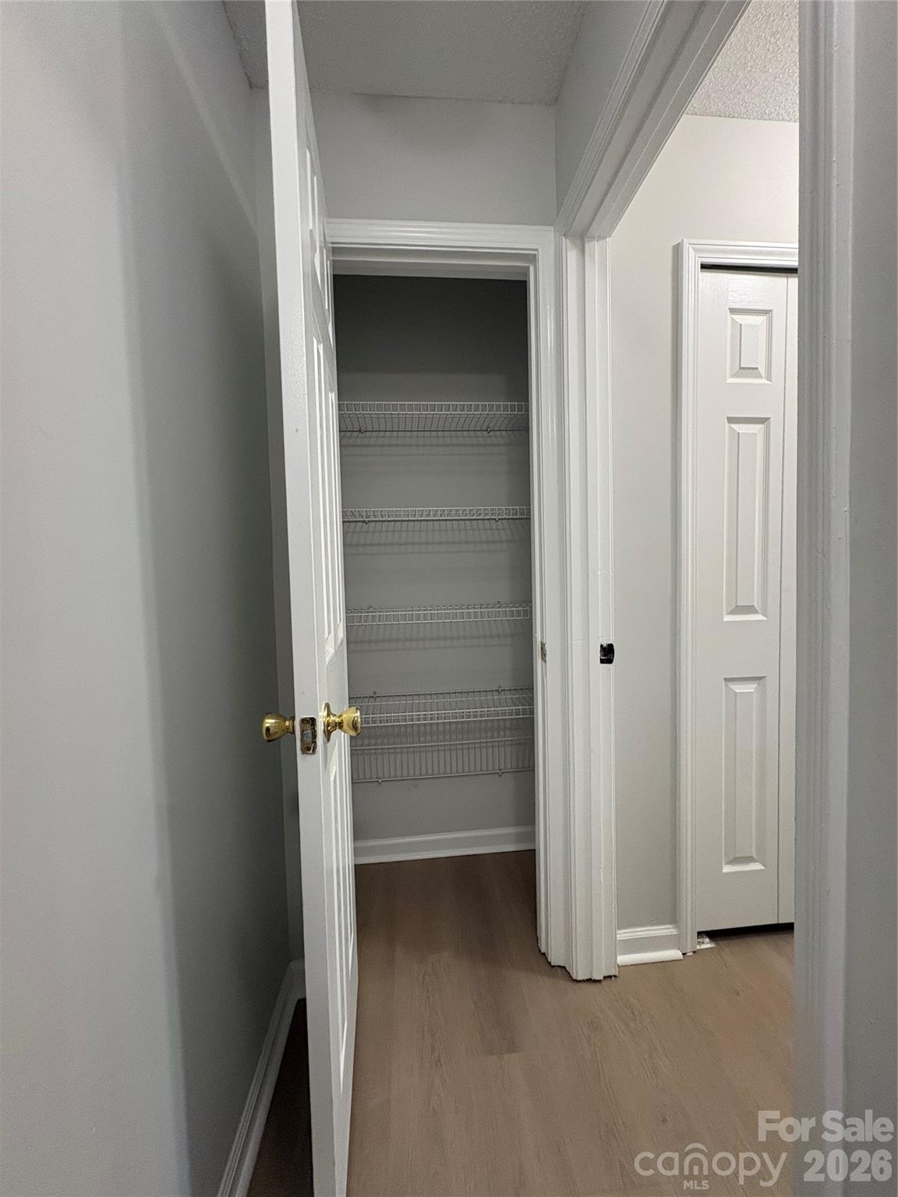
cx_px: 449
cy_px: 598
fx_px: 484
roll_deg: +1.1
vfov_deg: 102.1
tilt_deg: -3.3
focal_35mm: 14
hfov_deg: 85.7
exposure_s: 1/60
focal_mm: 2.22
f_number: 2.2
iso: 320
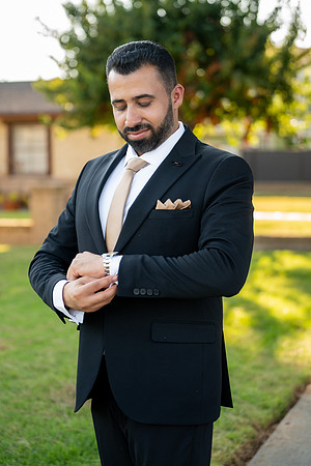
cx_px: 156
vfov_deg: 28.8
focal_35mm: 70
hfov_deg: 19.5
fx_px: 907
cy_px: 233
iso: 320
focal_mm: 70
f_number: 2.8
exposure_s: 1/500
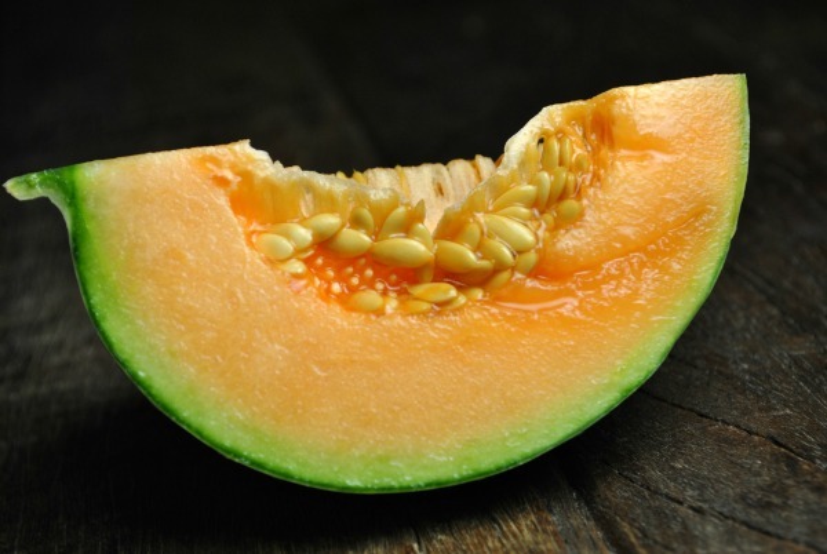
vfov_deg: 16.6
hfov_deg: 24.6
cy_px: 277
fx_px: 1898
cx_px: 414
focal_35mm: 82
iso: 200
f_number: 8
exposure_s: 1/60
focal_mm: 55
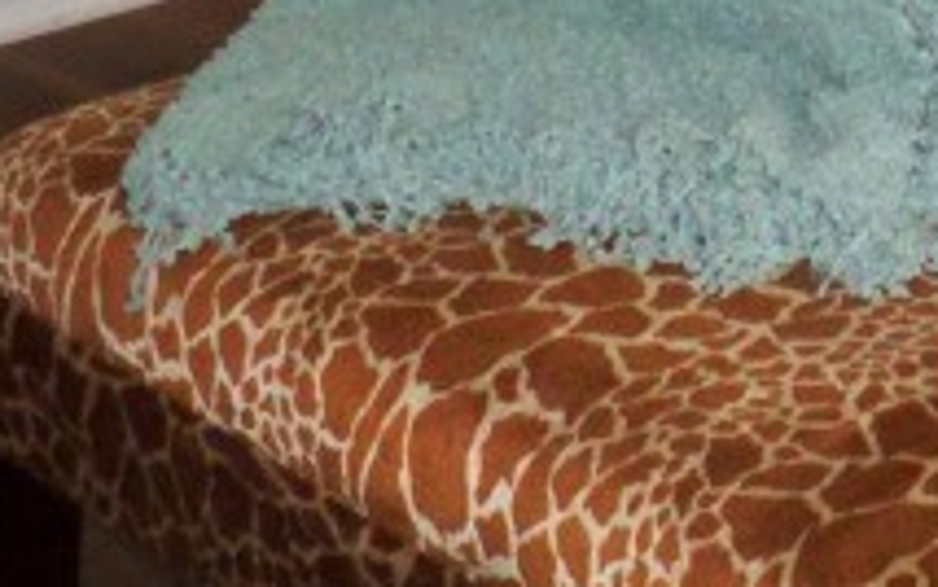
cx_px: 1240
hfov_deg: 15.6
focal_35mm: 127
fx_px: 3248
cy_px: -850
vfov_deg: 9.2
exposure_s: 1/30
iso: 240
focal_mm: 4.5
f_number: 2.5
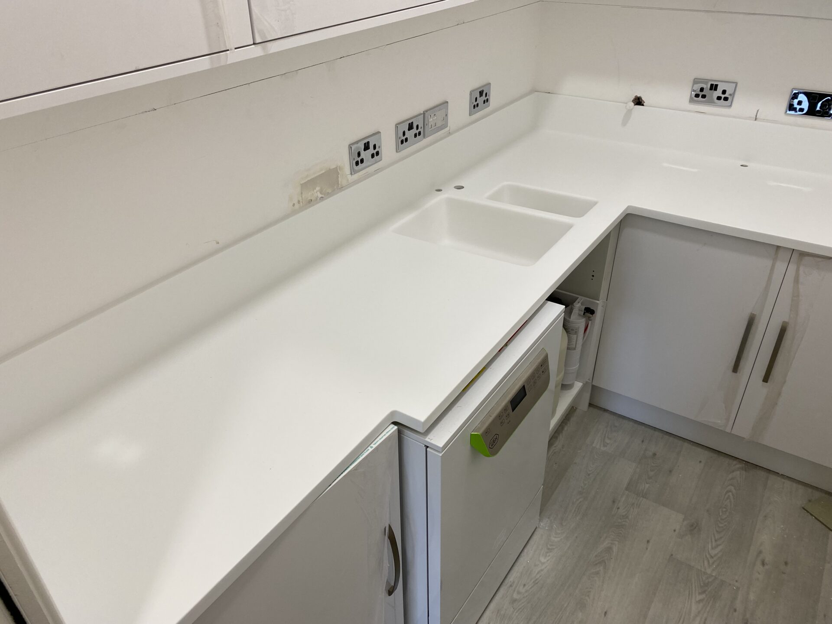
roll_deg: +1.2
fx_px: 625
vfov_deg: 53.1
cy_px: 312
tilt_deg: -32.3
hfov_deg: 67.3
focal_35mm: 26
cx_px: 416
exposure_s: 1/100
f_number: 1.8
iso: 80
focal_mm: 4.25
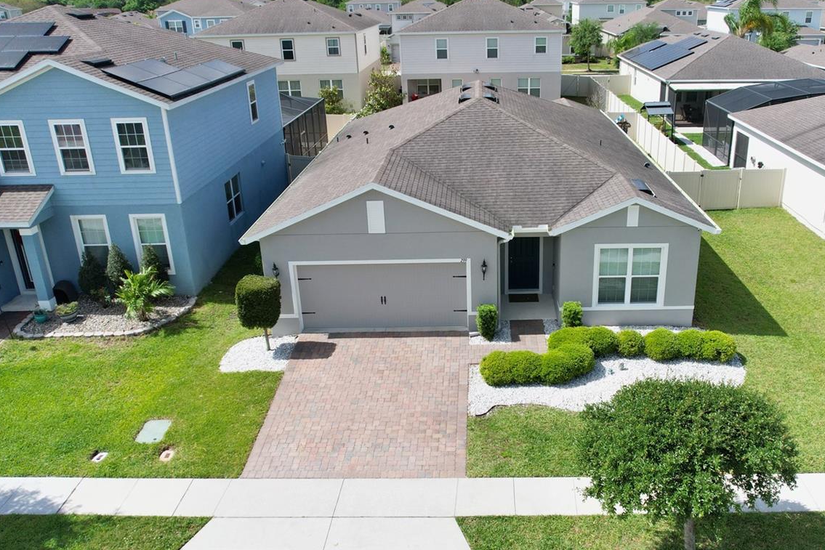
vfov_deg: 42.3
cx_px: 482
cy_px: 287
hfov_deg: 59.9
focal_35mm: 31
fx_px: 710
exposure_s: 1/3200
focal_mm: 8.38
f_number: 2.8
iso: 200
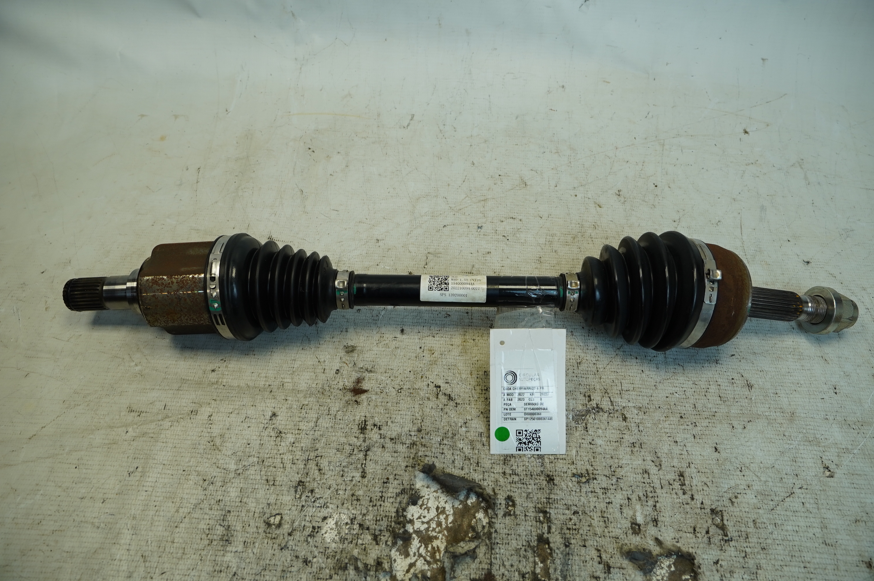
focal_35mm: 24
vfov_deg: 53.0
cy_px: 290
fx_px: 582
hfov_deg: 73.8
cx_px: 437
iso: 250
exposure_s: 1/160
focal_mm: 16
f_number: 4
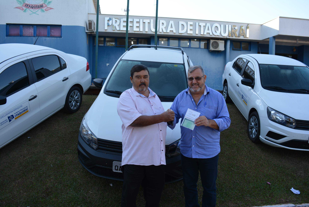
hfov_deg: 67.3
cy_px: 104
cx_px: 154
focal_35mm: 27
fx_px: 232
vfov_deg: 48.0
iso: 200
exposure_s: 1/160
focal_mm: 18
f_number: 6.3
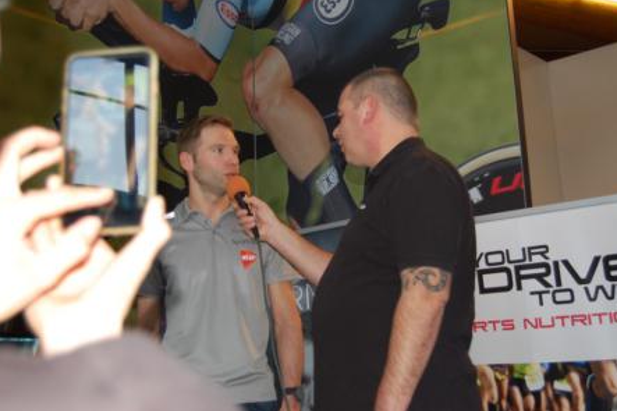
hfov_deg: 44.5
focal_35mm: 44
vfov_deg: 30.5
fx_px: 754
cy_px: 183
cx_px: 292
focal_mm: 26
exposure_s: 1/60
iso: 400
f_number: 4.2
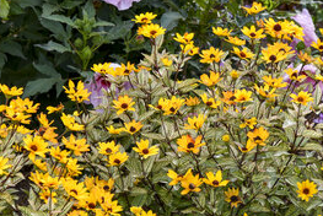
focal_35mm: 228
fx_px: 2048
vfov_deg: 6.0
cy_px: 92
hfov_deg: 9.0
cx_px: 210
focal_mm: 120
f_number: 8
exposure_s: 1/250
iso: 400
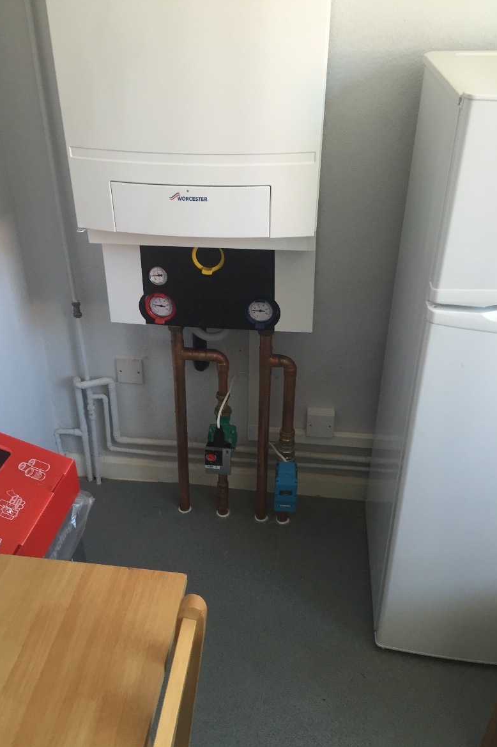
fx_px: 642
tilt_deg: -31.6
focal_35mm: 31
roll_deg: +1.4
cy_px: 381
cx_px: 220
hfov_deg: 42.2
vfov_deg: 60.3
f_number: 2.2
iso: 100
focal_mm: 4.15
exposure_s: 1/33
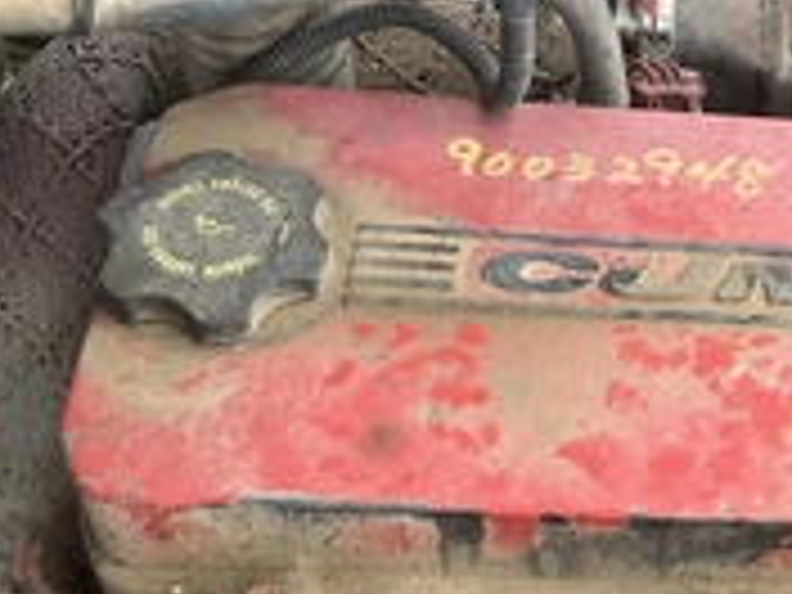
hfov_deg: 27.4
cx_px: 828
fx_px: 1510
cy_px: 387
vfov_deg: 22.2
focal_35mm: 66
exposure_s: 1/122
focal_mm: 3
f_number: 1.8
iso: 50
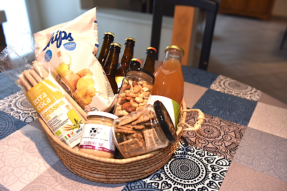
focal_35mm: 34
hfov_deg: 55.8
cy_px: 96
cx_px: 144
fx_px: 271
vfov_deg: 38.9
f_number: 4
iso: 800
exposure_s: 1/125
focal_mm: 34
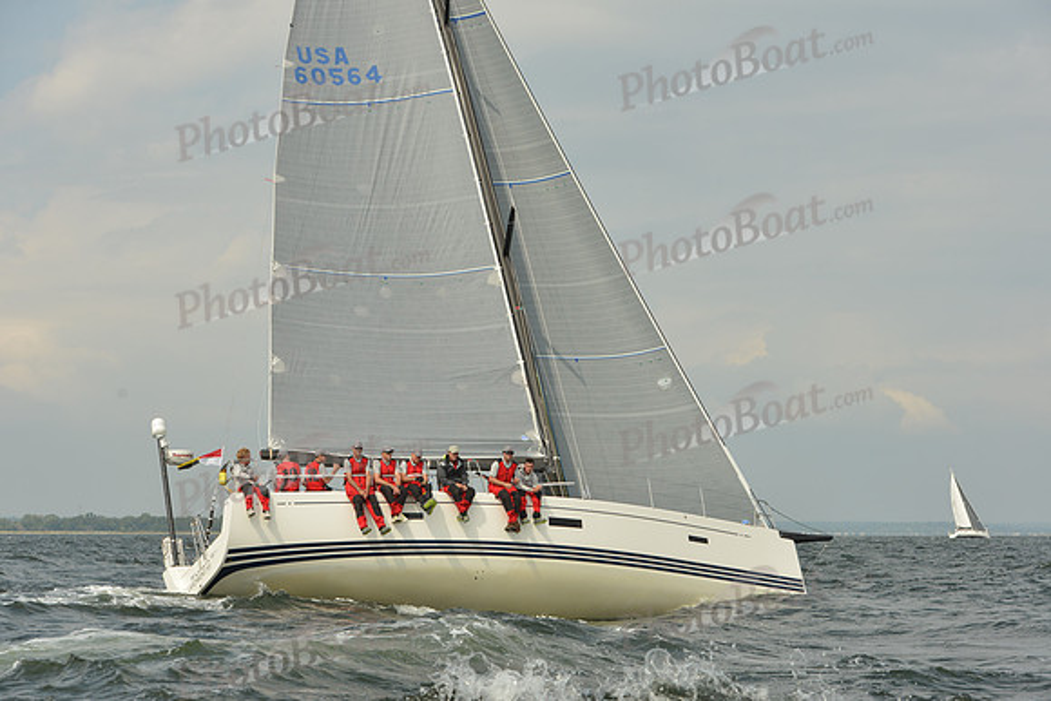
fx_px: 2044
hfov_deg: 28.8
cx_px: 526
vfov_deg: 19.5
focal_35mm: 70
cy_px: 350
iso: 320
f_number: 8
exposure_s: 1/1250
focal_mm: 70
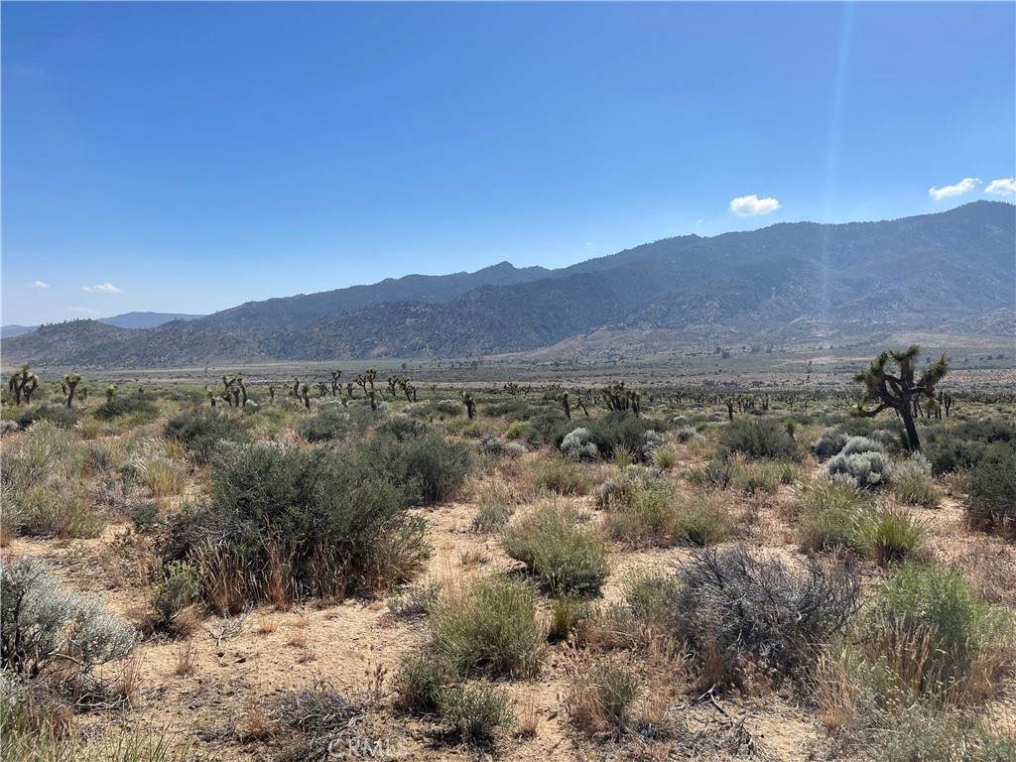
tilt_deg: -4.5
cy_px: 381
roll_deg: +0.3
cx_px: 508
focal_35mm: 26
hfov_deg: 67.3
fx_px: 763
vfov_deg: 53.1
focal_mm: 5.1
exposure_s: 1/7407
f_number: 1.6
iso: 50
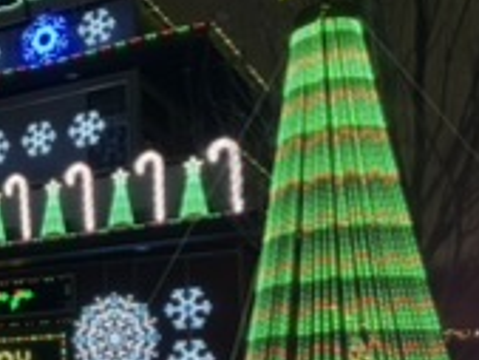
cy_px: 309
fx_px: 942
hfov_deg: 25.8
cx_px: -82
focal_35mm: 68
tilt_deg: +7.0
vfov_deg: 21.3
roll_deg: +0.1
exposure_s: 1/41
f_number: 1.78
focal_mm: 6.86
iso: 800
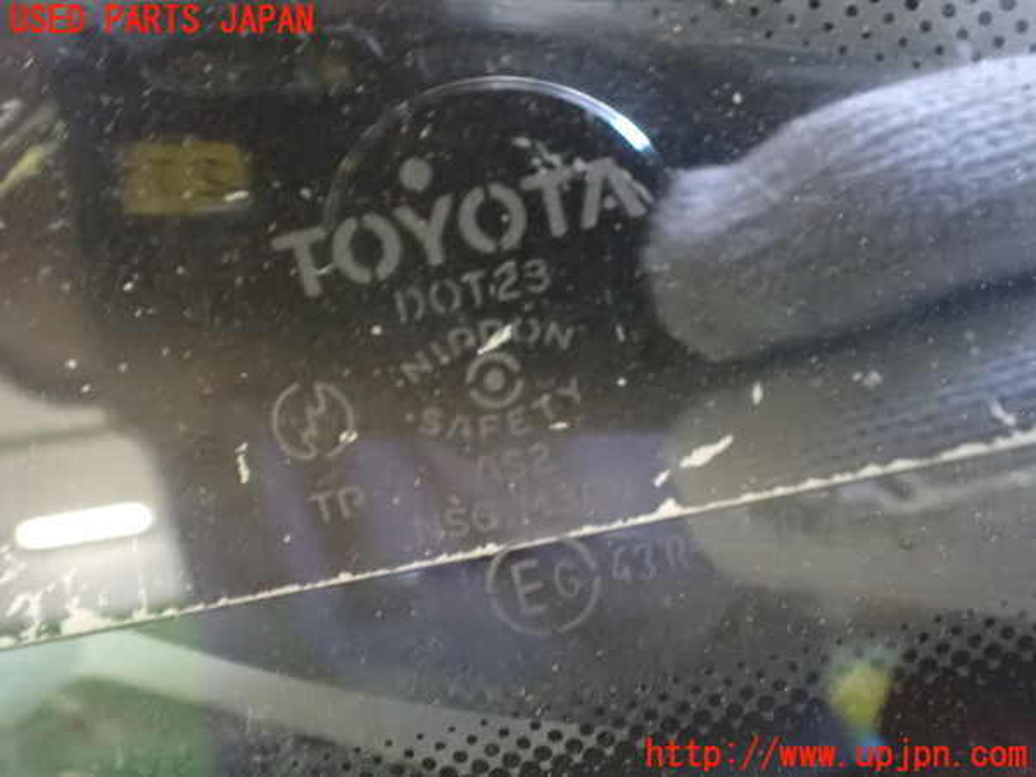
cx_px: 518
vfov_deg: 46.8
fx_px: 898
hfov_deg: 60.0
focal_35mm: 30
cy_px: 388
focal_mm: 5.4
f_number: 2.3
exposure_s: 1/20
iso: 1600
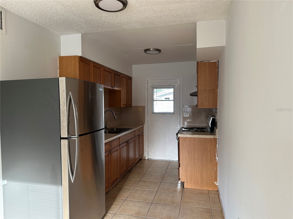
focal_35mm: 24
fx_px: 203
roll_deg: -0.8
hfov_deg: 71.6
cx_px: 146
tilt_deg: -1.7
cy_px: 110
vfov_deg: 56.8
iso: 100
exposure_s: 1/121
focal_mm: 6.86
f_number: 1.78
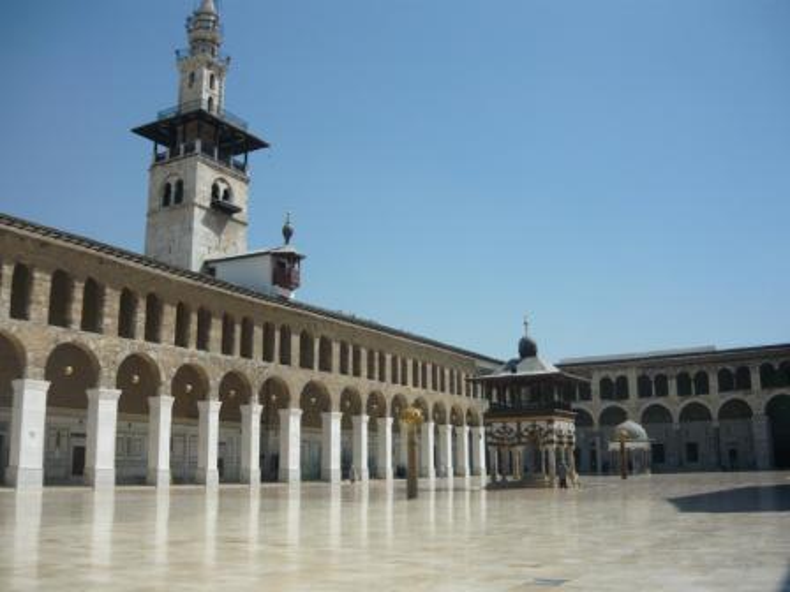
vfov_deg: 42.9
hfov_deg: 55.4
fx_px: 753
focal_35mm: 33
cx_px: 395
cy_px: 296
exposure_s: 1/320
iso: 100
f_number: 8
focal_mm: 5.5
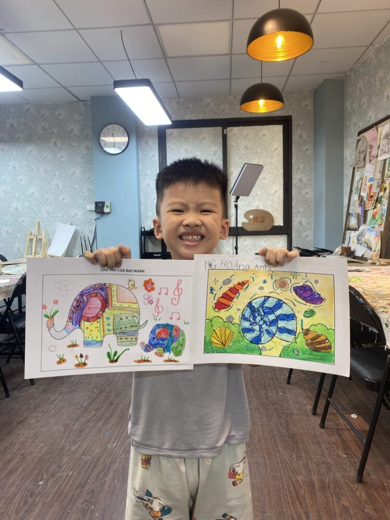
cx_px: 195
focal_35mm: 26
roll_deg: +0.2
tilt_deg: -4.3
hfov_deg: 53.1
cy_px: 260
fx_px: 391
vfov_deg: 67.3
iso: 80
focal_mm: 4.25
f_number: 1.8
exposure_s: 1/100
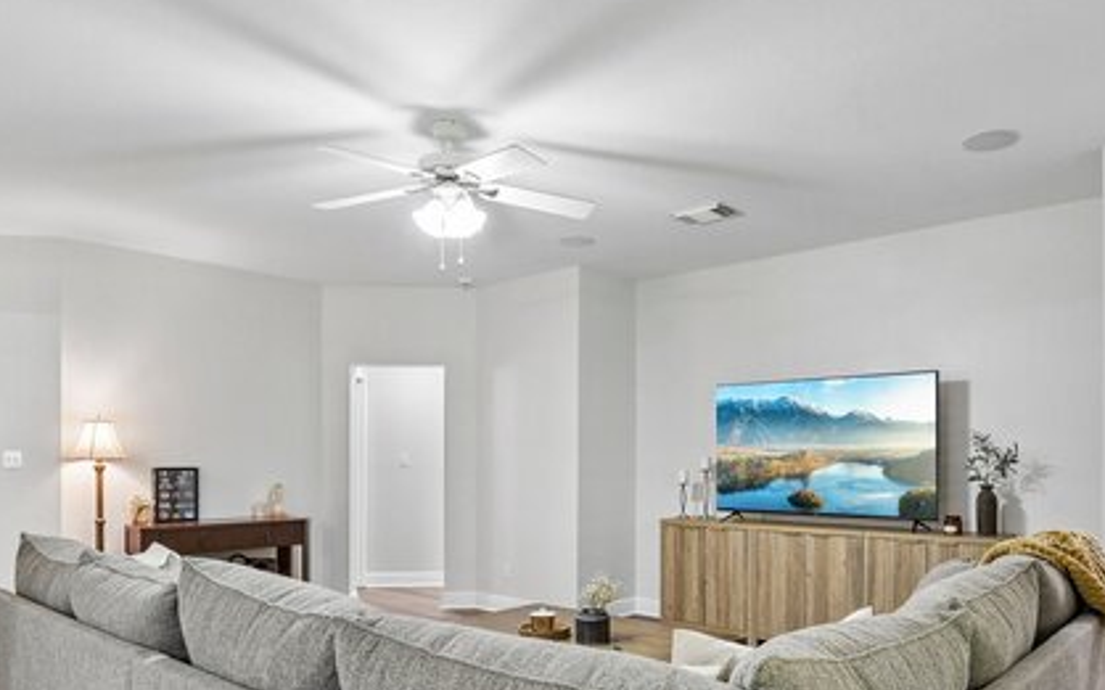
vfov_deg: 48.4
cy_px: 461
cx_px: 645
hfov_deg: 72.0
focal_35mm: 25
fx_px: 753
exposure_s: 1/15
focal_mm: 16
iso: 2800
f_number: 8
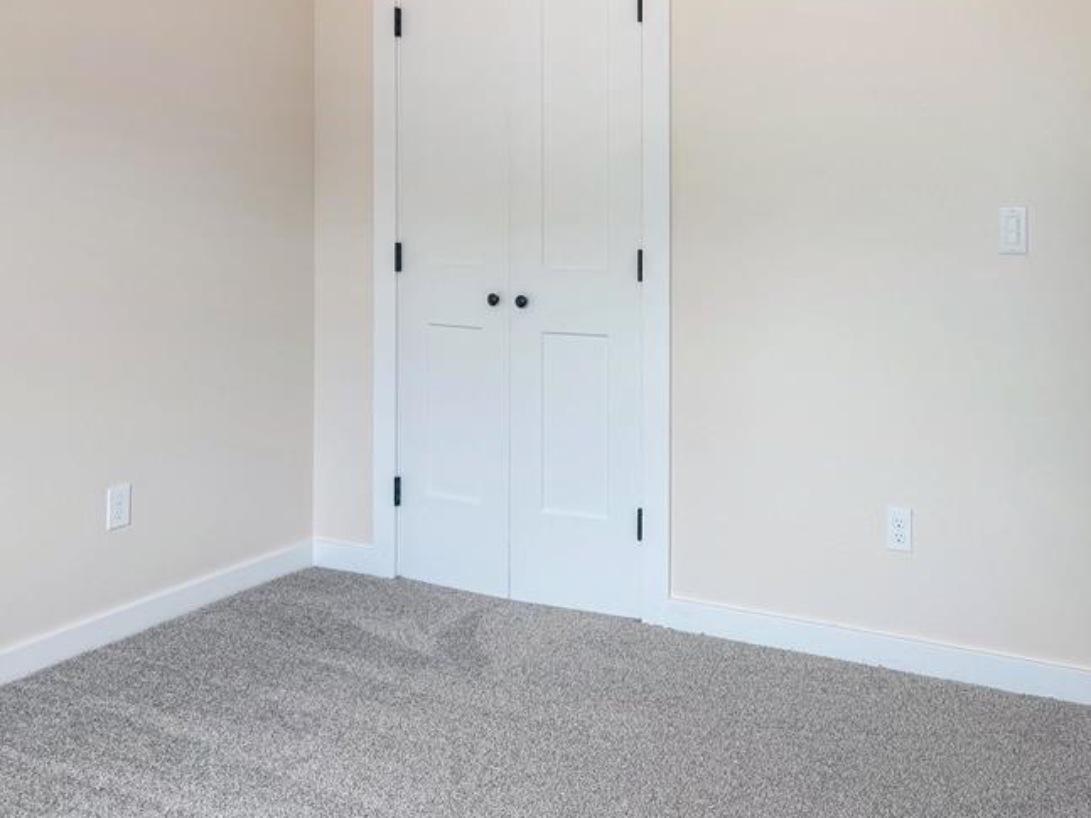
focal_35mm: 38
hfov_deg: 47.9
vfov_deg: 37.3
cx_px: 755
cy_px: 278
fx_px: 1197
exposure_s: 1/120
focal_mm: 6.76
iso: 64
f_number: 1.8
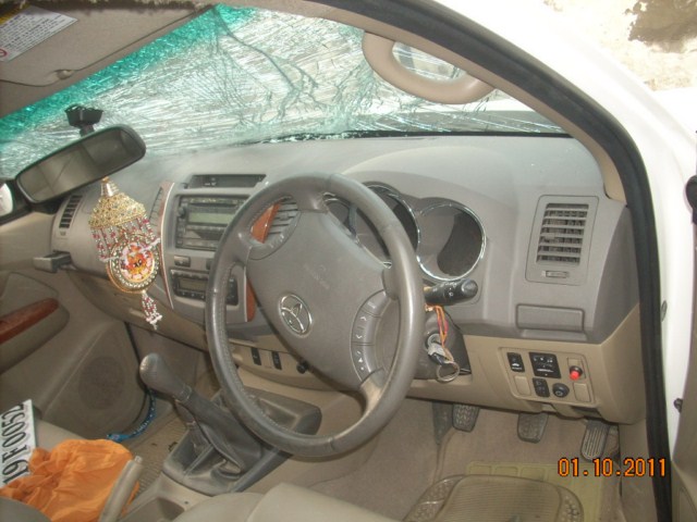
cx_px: 348
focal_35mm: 37
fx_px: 745
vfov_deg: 38.7
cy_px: 261
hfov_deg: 50.1
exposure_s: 1/30
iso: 100
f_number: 2.8
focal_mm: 6.2
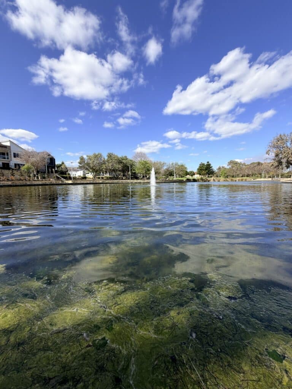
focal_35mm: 14
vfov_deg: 102.1
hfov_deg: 85.7
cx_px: 146
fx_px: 157
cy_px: 194
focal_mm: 2.22
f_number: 2.2
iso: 25
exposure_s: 1/770
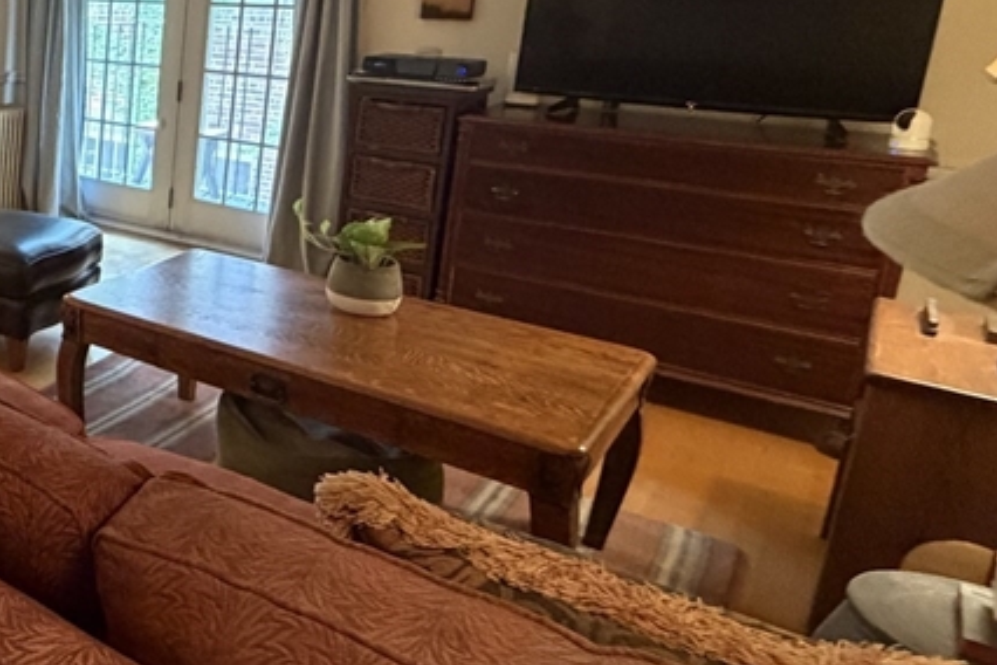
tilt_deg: -11.6
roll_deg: +0.2
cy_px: 178
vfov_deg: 37.1
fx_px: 969
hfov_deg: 41.9
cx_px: -124
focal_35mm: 35
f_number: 2.2
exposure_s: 1/60
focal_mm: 2.22
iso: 500
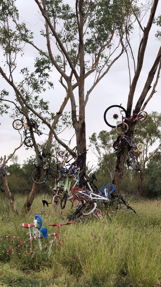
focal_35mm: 57
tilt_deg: +6.4
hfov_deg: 21.1
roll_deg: -1.5
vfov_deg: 36.6
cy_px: 143
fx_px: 433
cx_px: 66
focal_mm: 6
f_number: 2.4
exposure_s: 1/390
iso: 16
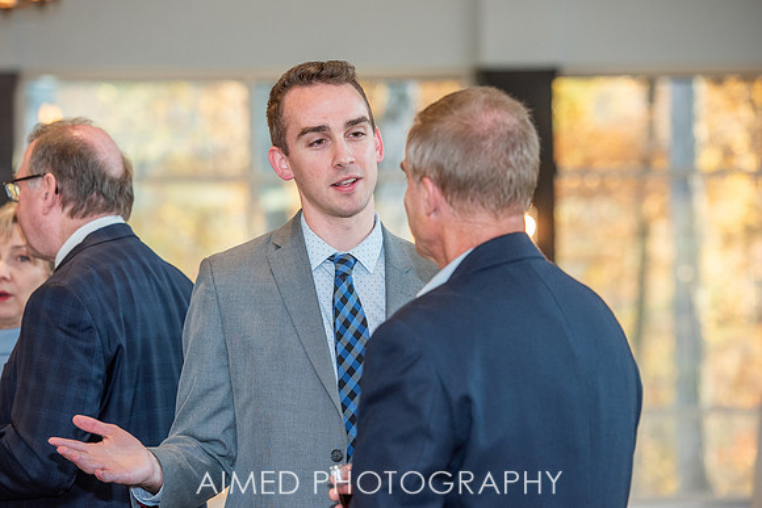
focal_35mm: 140
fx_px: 2953
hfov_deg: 14.7
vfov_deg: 9.8
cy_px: 248
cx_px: 371
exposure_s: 1/200
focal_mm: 135
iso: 1000
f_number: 4.5
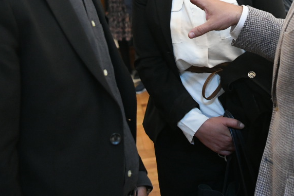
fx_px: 555
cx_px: 249
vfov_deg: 18.8
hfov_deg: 28.8
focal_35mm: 68
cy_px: -45
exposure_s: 1/125
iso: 4000
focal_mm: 24
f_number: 2.8
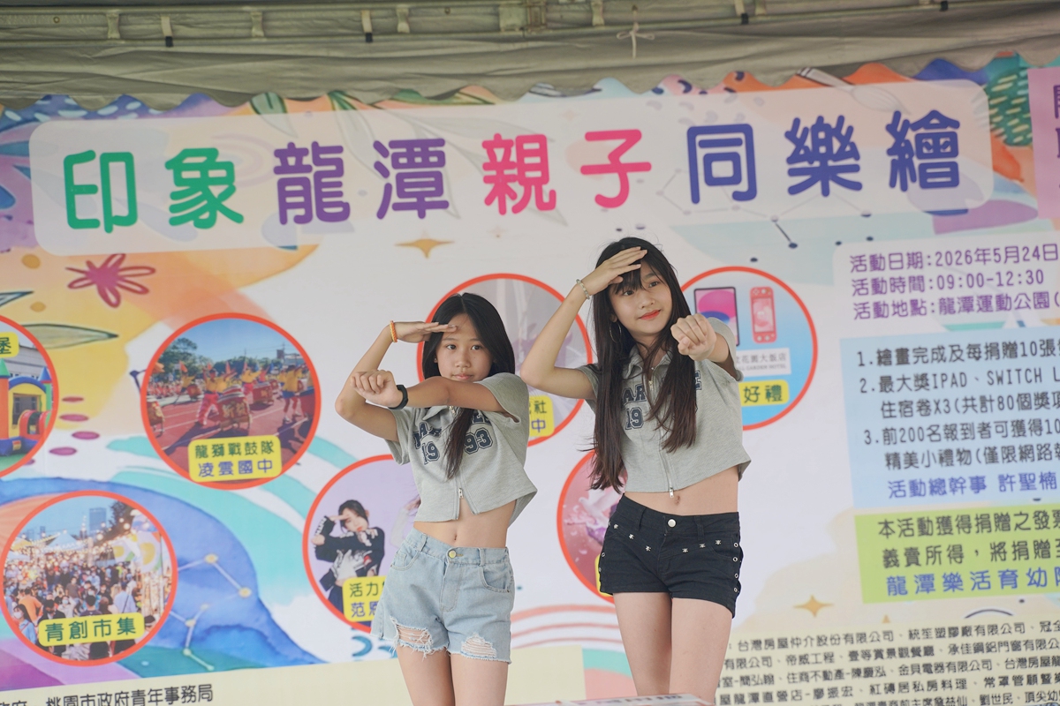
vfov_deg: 18.2
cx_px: 530
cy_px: 353
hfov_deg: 27.0
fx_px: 2208
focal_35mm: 75
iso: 320
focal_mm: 75
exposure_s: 1/160
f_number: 4
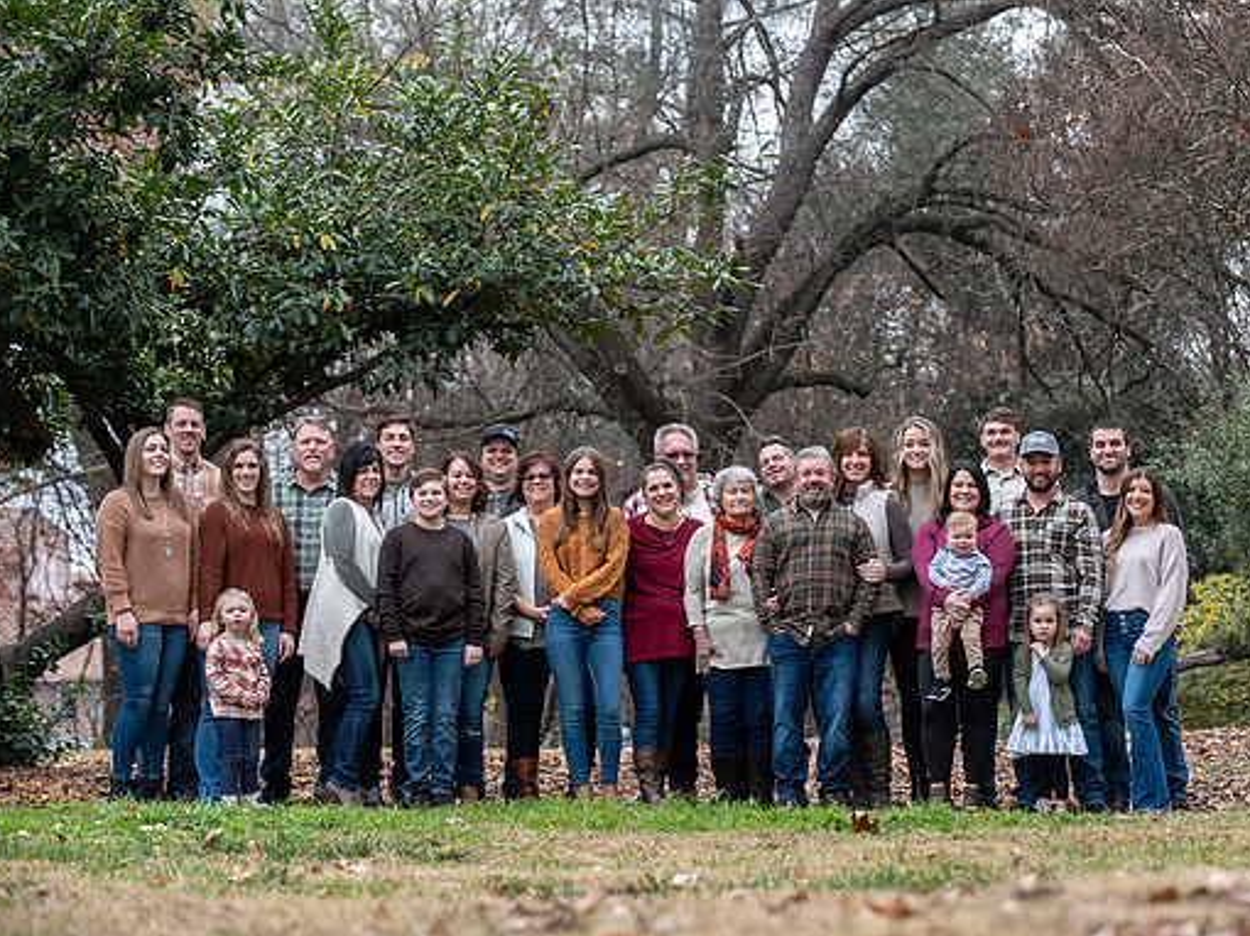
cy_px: 472
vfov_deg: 14.2
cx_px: 681
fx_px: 3754
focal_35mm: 104
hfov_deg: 18.9
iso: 200
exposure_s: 1/125
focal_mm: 95
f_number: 4
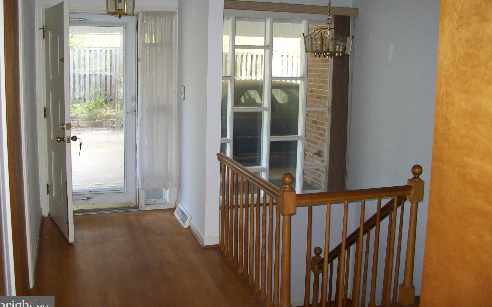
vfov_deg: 32.7
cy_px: 128
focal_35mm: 39
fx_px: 523
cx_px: 245
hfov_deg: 50.4
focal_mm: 6
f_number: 2.7
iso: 200
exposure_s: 1/64
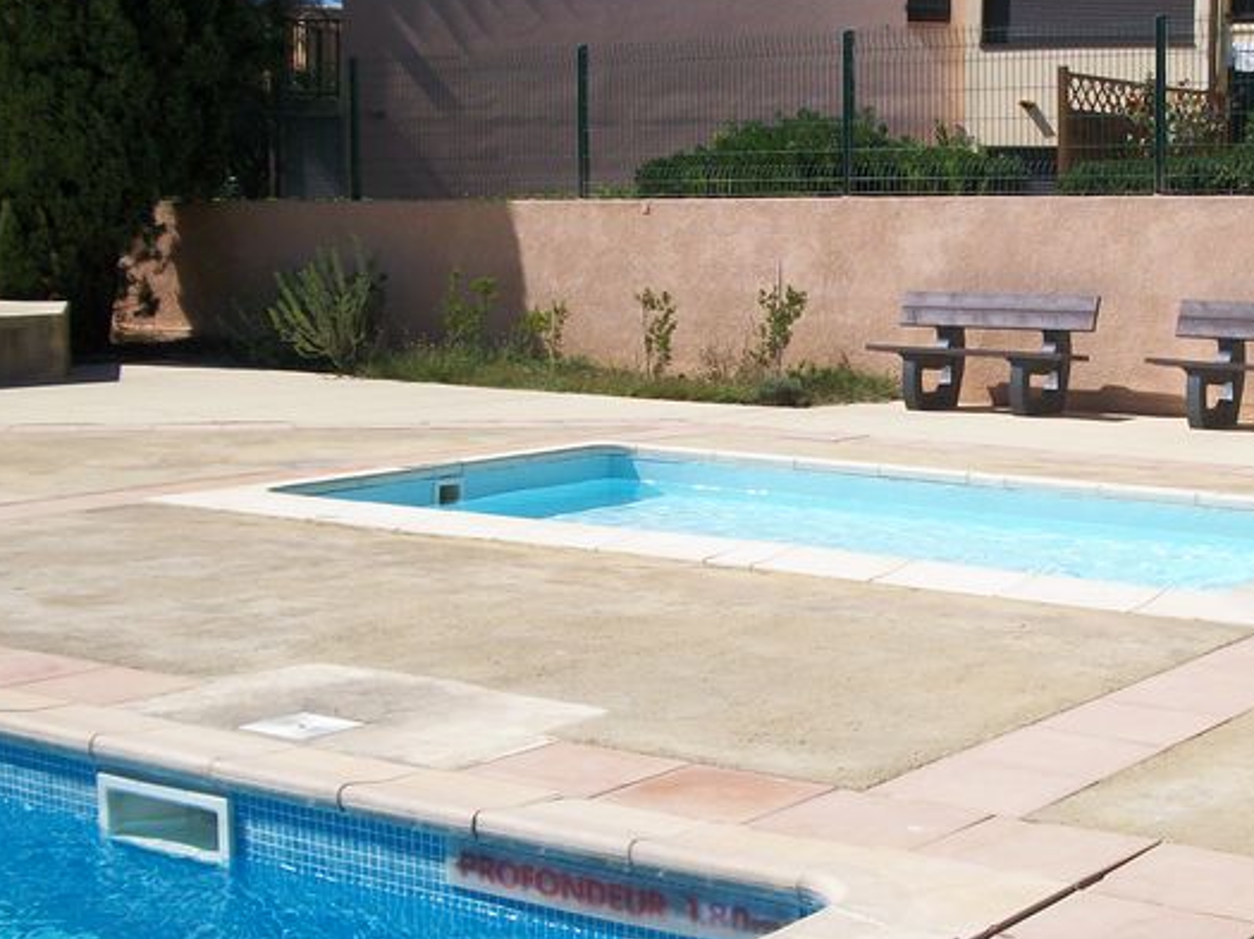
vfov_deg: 24.0
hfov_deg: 31.0
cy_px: 518
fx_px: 2208
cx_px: 975
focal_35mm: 61
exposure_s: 1/320
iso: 80
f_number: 8.8
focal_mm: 5.7
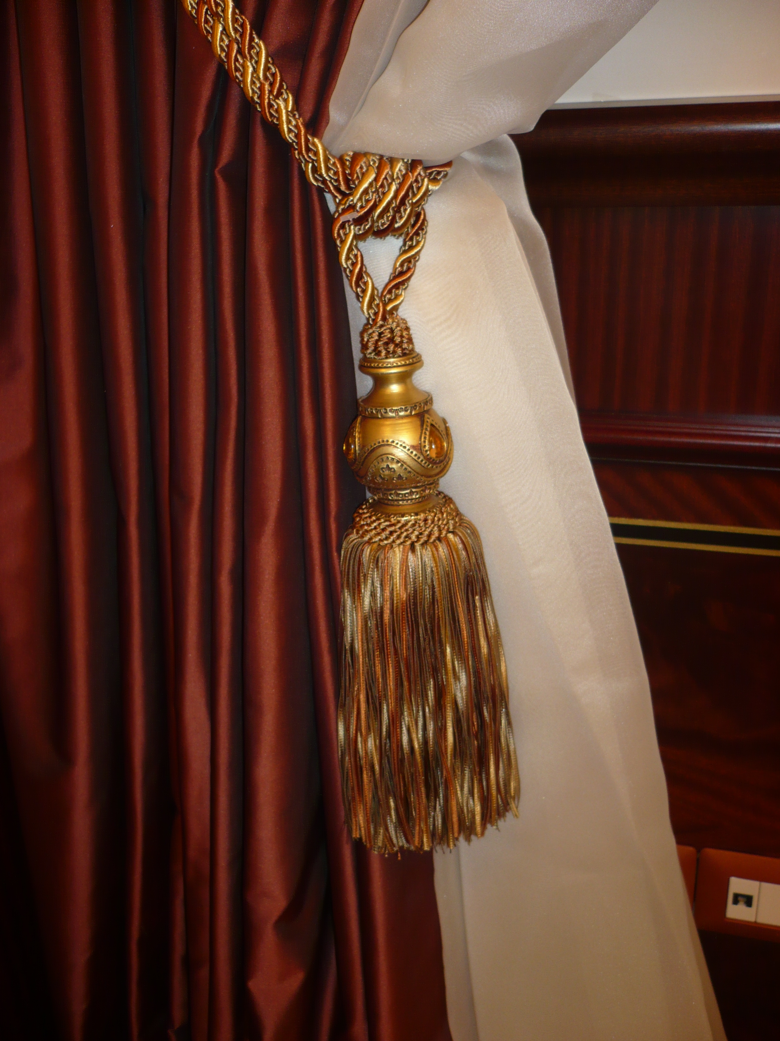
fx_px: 1052
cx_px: 390
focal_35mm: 35
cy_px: 520
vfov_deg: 52.6
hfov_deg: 40.7
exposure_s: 1/30
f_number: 2.8
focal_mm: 5.8
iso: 100
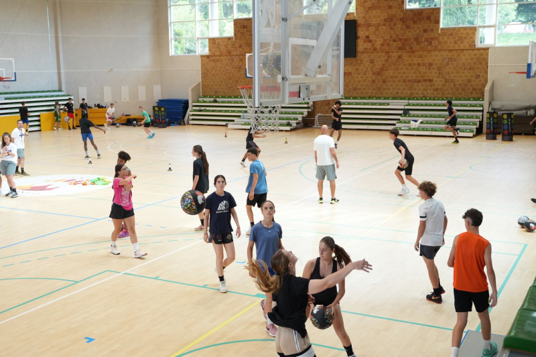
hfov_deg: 46.4
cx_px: 268
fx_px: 625
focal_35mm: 42
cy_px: 178
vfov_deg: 31.9
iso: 1000
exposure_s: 1/640
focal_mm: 28
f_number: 2.8
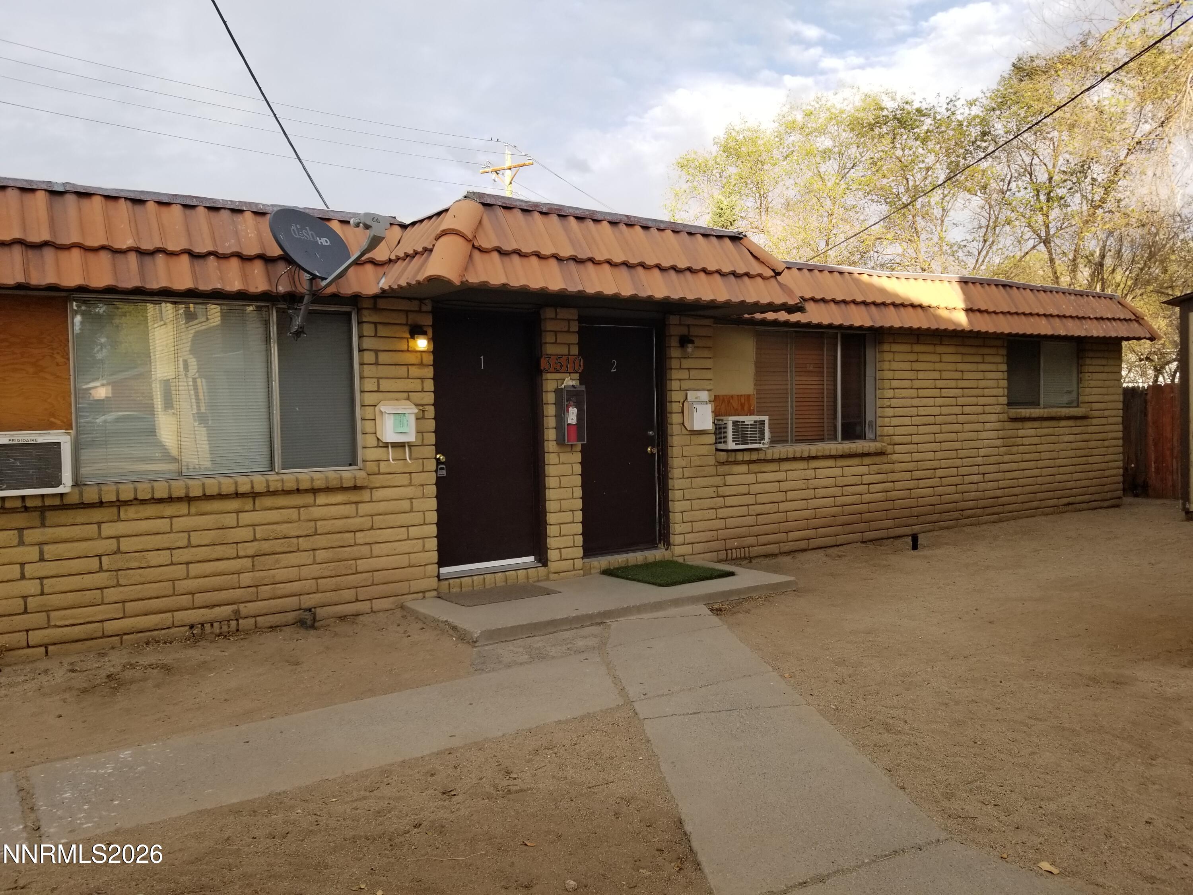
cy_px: 448
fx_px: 896
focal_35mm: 26
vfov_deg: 53.1
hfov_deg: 67.3
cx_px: 596
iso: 50
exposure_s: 1/656
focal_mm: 4.3
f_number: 1.7
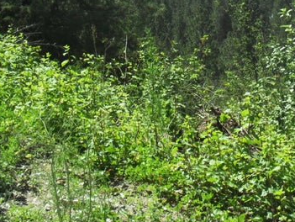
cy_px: -17
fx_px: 725
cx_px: 307
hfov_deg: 22.0
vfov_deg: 16.9
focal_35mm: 85
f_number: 8.4
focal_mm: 6.3
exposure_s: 1/180
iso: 100
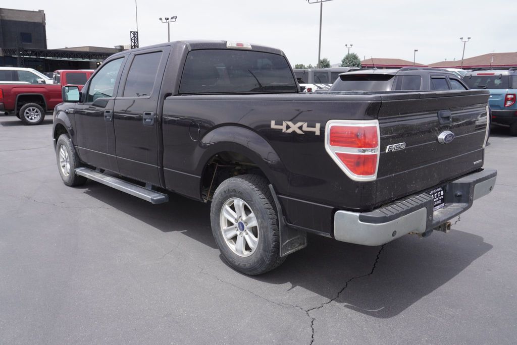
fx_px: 431
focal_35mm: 30
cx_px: 258
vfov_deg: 43.7
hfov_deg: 61.9
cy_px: 172
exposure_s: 1/200
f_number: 7.1
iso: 100
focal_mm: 20
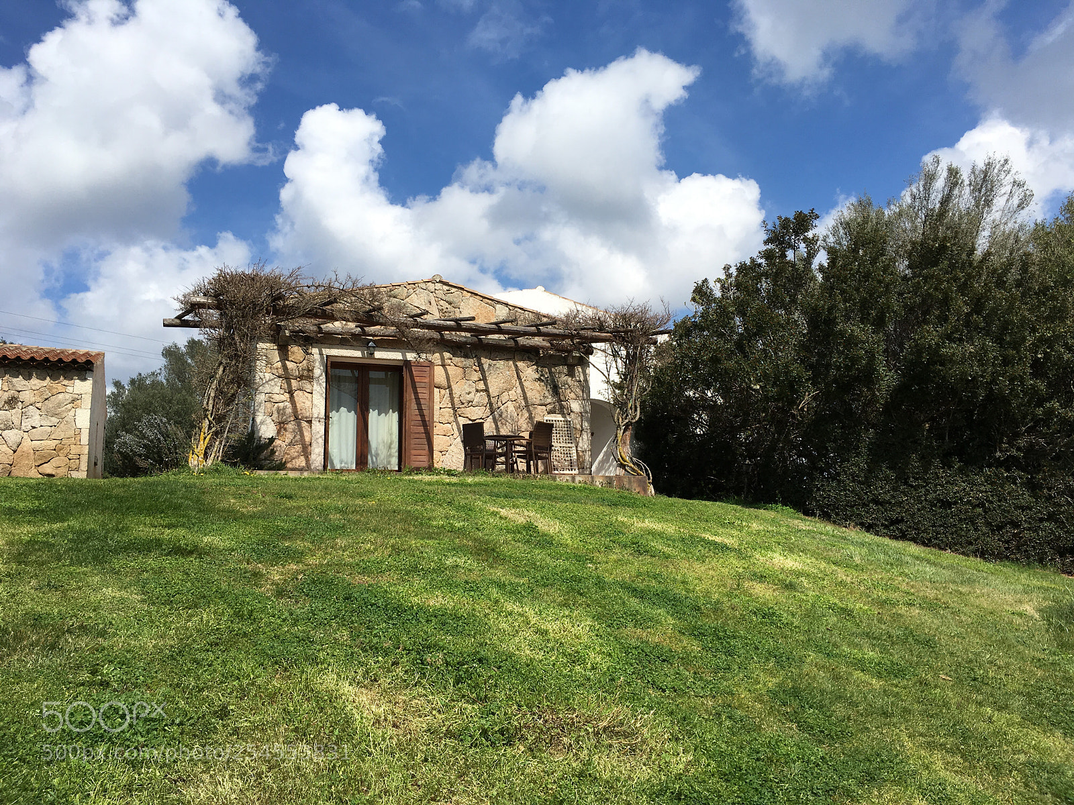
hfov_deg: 61.7
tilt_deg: +8.4
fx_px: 900
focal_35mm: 29
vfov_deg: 48.2
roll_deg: +0.9
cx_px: 537
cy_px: 402
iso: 25
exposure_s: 1/2404
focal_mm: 4.15
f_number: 2.2
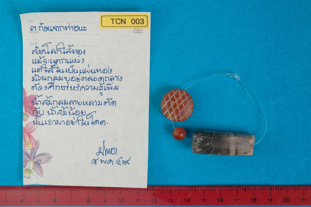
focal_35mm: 82
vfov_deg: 16.5
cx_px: 156
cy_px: 104
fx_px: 712
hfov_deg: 24.6
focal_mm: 55
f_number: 29
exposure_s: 1/5
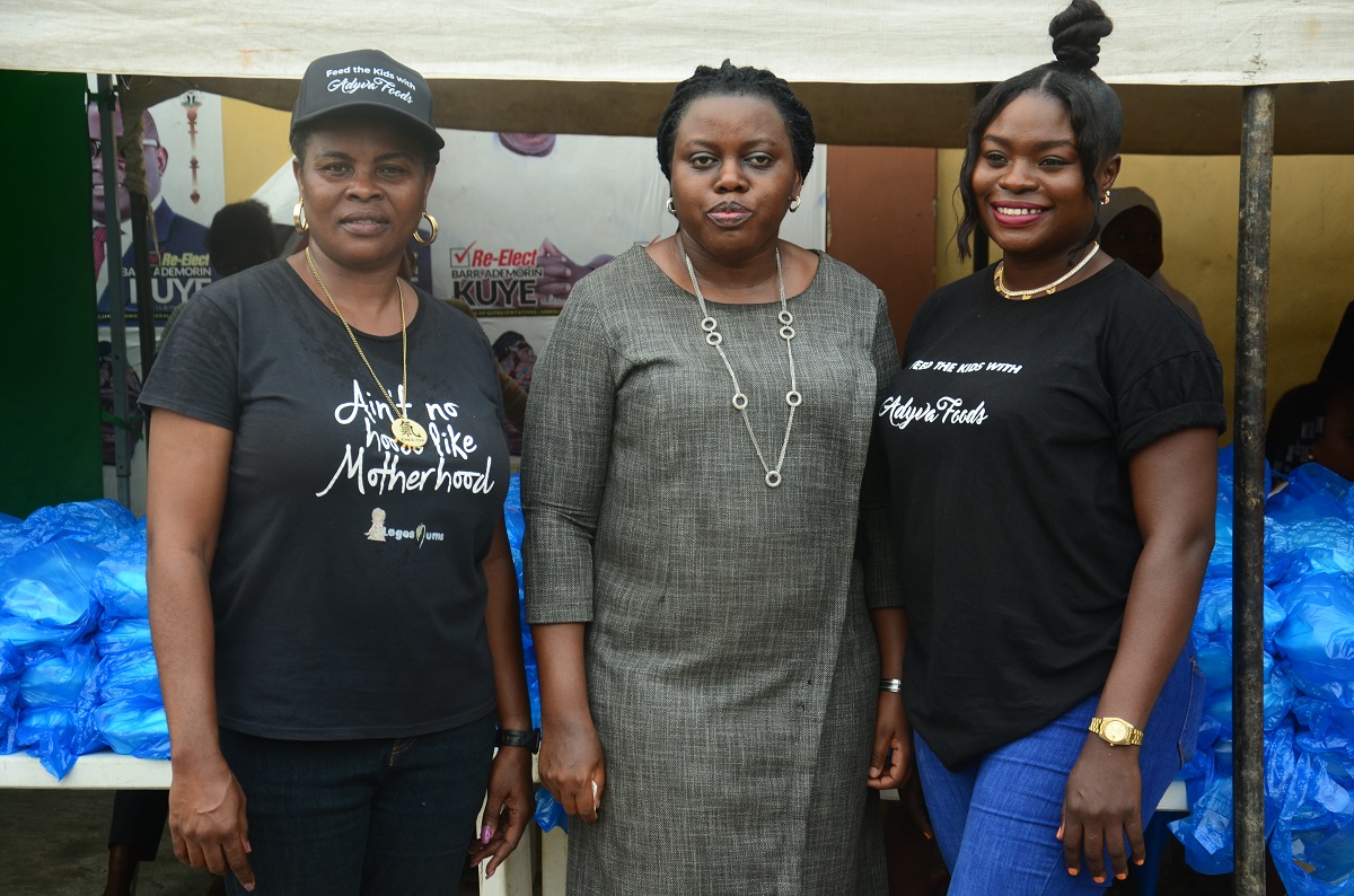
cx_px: 677
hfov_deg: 29.9
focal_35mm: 68
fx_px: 2533
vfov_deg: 20.1
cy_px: 448
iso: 125
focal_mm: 45
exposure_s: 1/160
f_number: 4.8
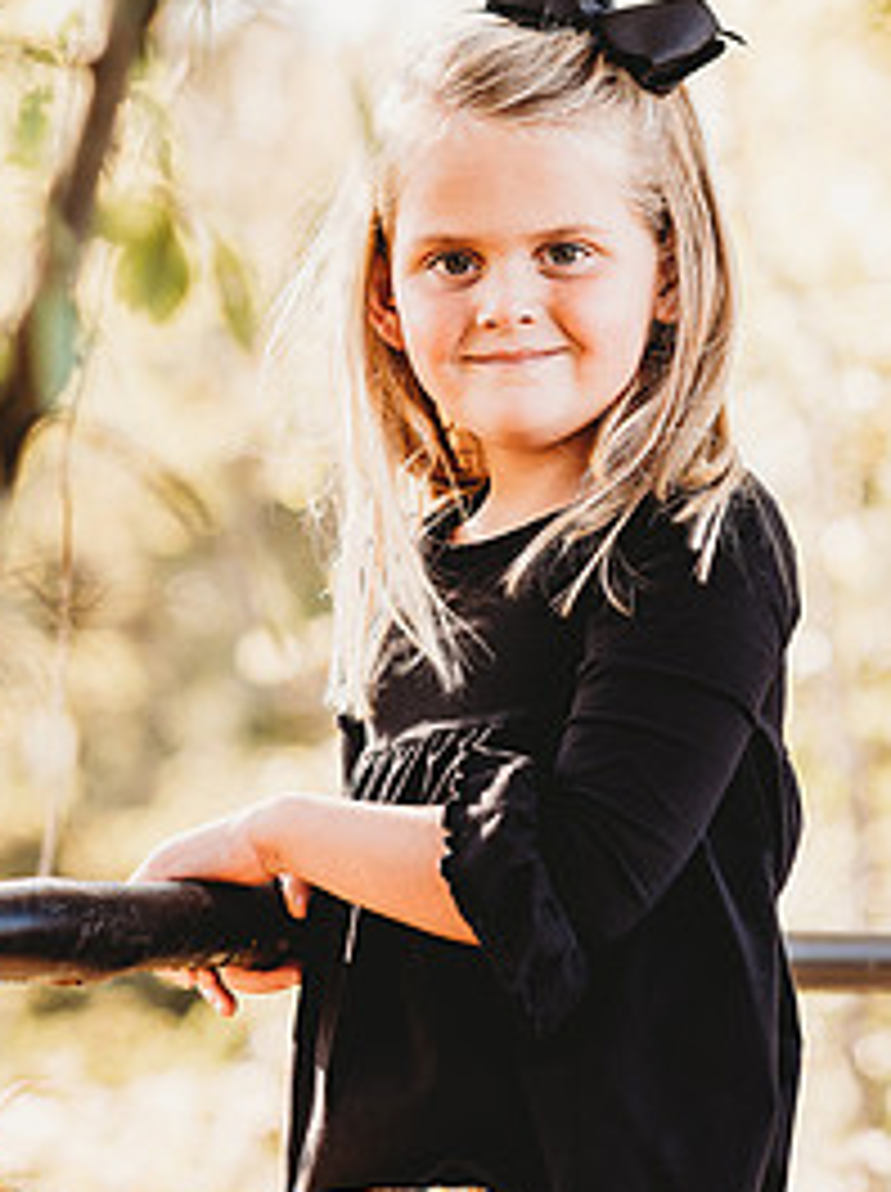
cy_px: 504
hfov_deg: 10.6
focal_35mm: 139
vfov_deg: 14.2
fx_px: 4782
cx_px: 464
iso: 160
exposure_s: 1/250
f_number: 2.8
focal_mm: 85
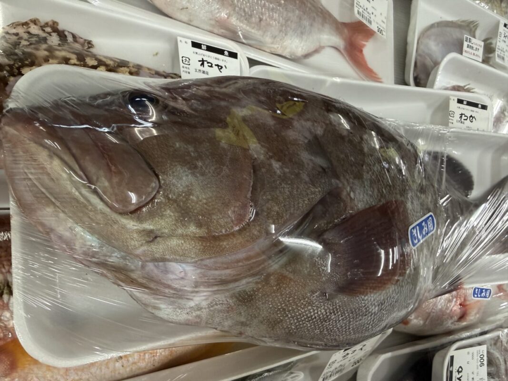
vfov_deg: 56.8
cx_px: 254
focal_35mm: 24
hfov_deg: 71.6
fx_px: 352
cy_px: 190
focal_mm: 2.22
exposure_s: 1/60
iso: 320
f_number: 2.2
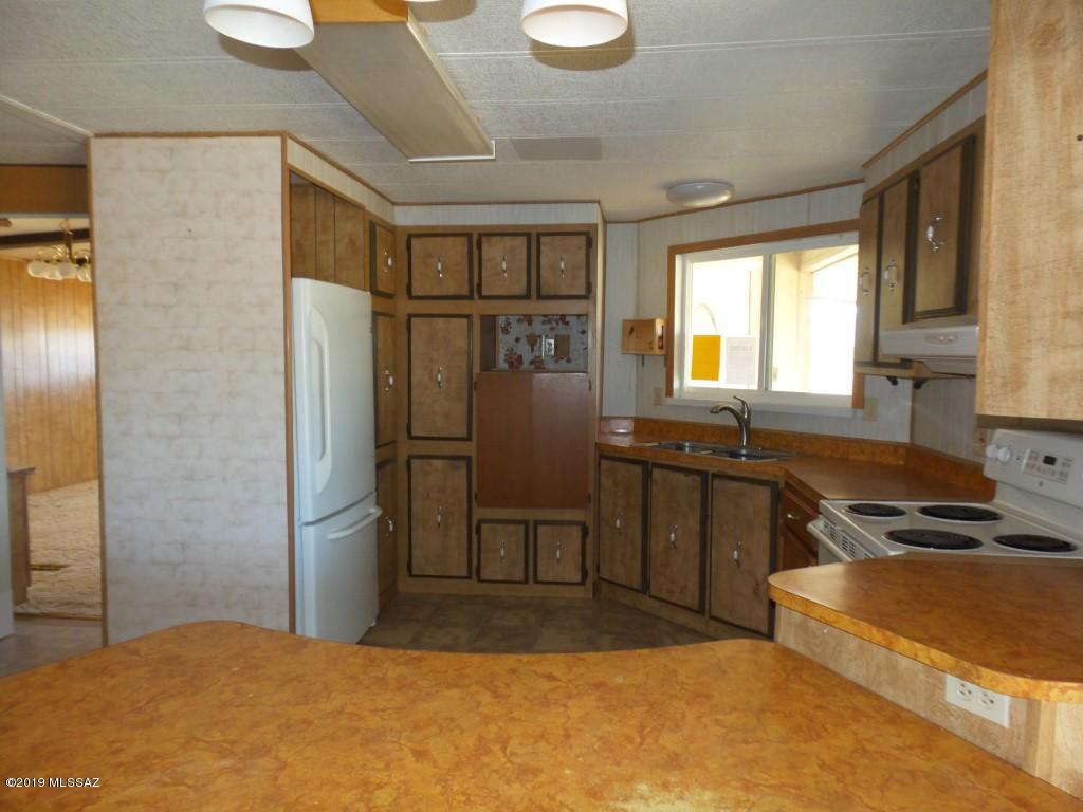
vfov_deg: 58.9
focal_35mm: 23
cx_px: 542
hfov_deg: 73.9
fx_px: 720
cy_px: 406
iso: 200
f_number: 2.8
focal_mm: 4.1
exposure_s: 1/30
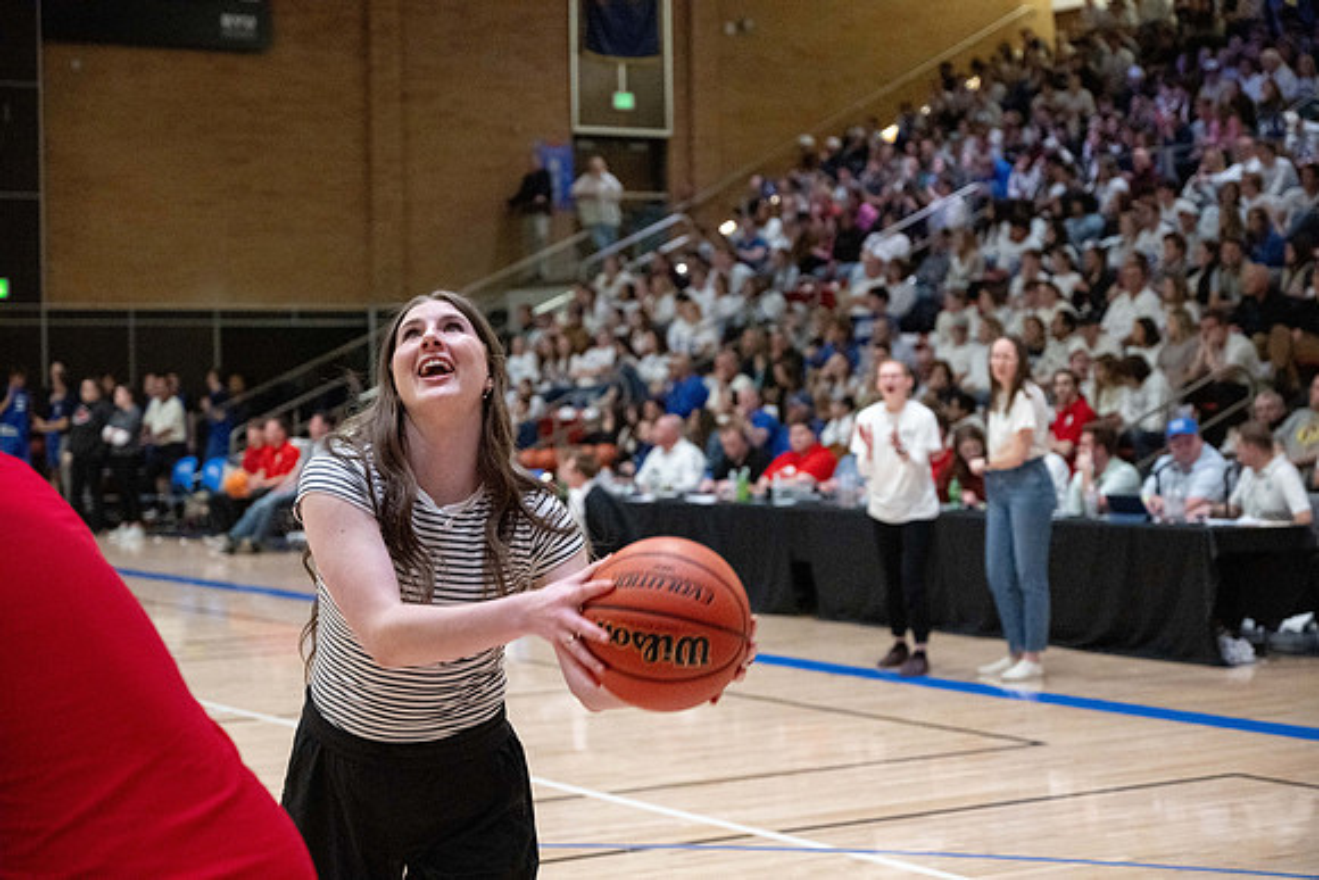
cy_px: 440
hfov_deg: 28.8
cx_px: 660
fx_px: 2565
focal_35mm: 70
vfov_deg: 19.5
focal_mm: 70
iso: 8000
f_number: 4
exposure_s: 1/500
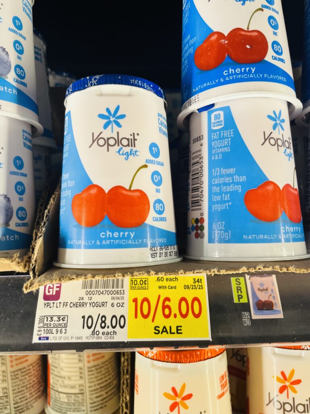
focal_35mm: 26
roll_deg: +1.3
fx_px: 310
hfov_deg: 53.1
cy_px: 207
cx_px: 155
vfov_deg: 67.3
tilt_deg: -2.1
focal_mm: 4.2
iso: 80
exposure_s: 1/120
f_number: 1.6
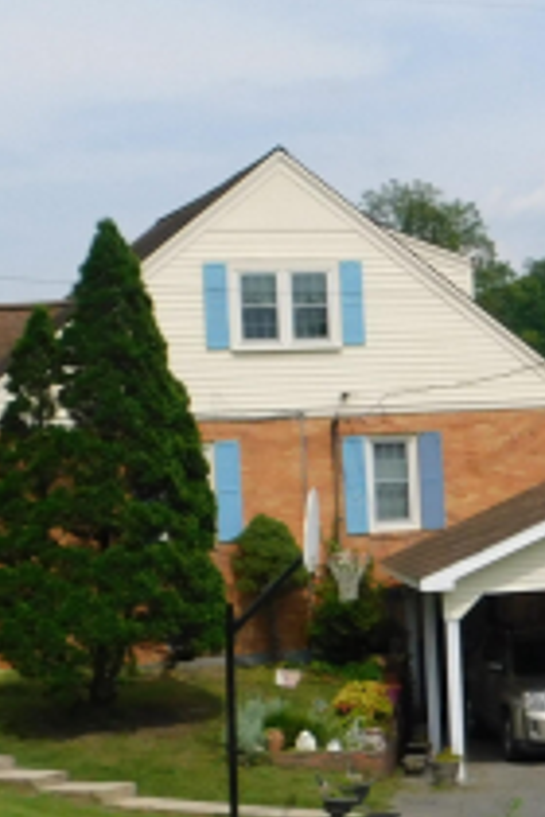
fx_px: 2248
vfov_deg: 20.6
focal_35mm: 99
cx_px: 921
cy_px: 373
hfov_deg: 12.8
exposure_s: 1/400
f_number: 6.4
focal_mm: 5.3
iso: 125
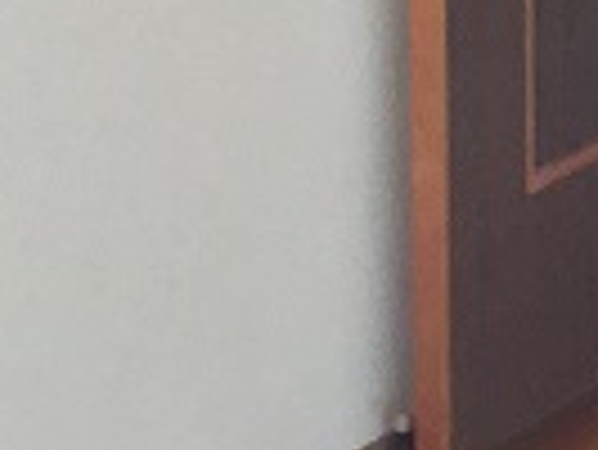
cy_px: -673
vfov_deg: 6.2
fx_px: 3942
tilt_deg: -9.1
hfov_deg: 8.3
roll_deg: -1.6
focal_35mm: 228
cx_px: 1129
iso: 125
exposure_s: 1/30
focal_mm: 3.3
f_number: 2.4
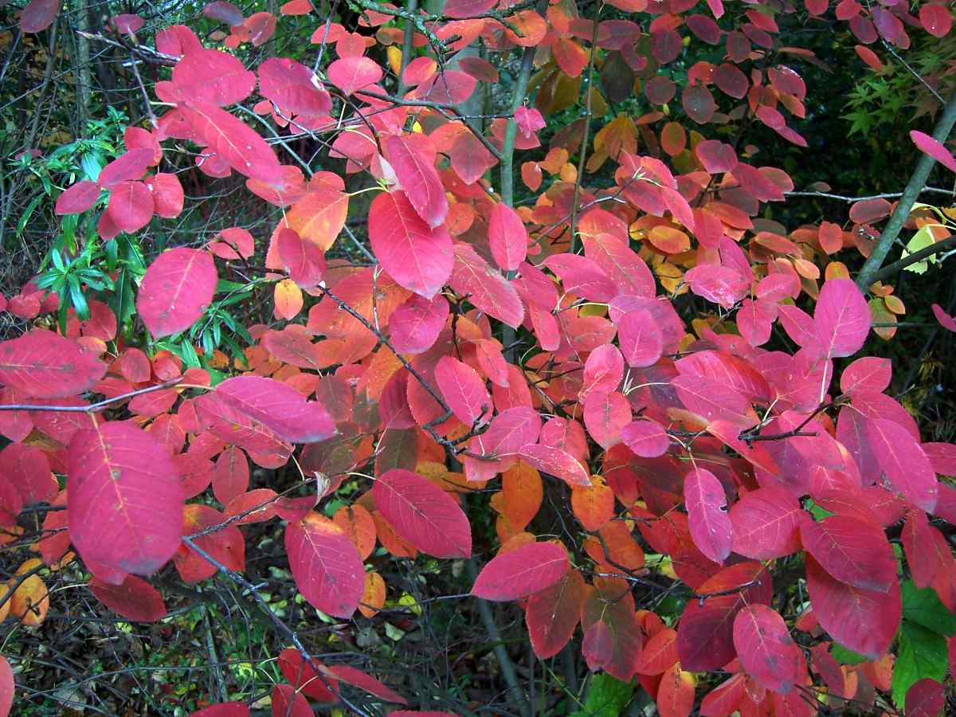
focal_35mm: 36
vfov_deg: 39.7
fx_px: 994
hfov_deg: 51.4
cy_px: 358
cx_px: 478
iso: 80
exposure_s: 1/130
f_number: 3.03
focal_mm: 6
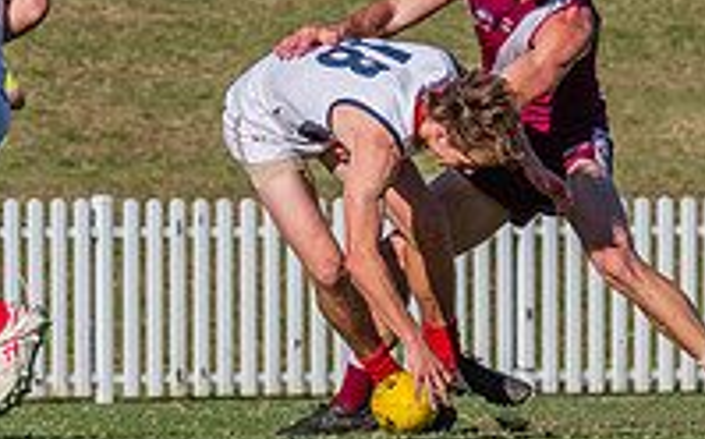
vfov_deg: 1.0
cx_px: 311
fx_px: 25052
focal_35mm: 1305
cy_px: 93
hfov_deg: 1.6
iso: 800
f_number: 13
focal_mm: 420
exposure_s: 1/1600
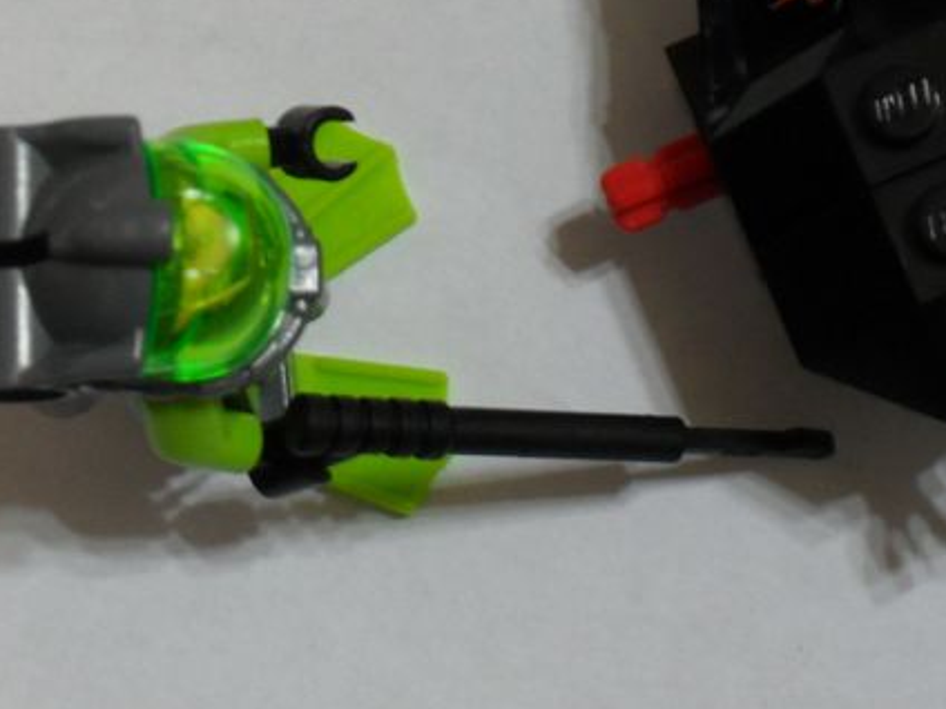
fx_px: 3607
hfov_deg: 14.9
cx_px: 553
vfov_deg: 11.2
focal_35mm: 132
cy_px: 118
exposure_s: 1/15
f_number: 4
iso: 200
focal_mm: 12.3
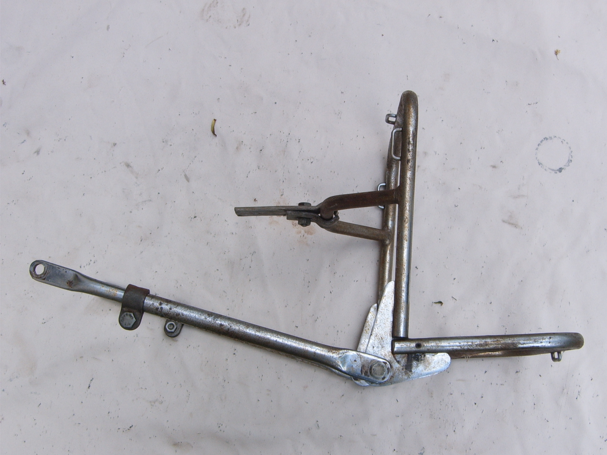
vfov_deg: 26.1
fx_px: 982
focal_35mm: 56
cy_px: 228
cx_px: 304
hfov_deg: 34.3
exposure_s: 1/90
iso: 63
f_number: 7.1
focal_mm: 9.4
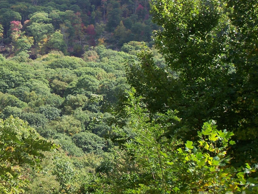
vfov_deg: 15.5
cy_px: 67
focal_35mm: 95
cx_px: 50
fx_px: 708
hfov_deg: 20.4
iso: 64
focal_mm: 9.3
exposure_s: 1/320
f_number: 3.1
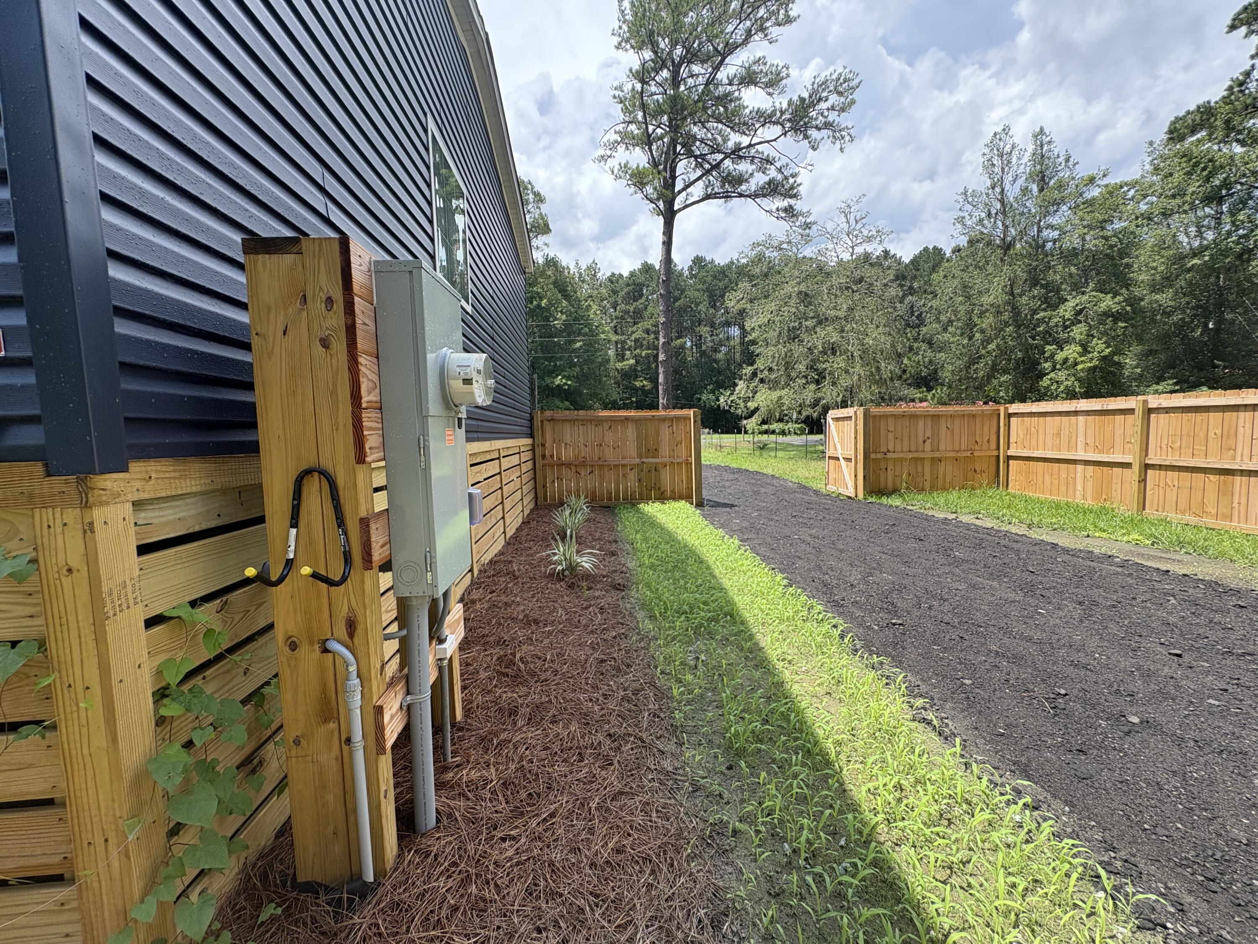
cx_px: 629
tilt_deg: -5.5
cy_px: 472
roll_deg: +1.5
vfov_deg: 85.7
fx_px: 509
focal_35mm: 14
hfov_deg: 102.1
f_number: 2.2
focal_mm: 2.22
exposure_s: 1/561
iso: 50
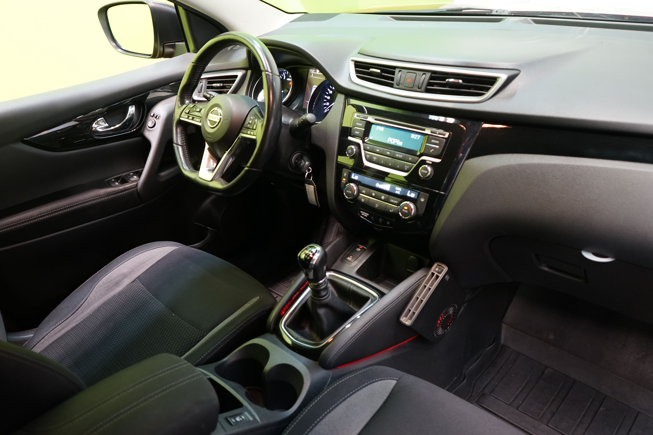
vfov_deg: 46.4
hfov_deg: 65.5
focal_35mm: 28
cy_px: 218
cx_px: 326
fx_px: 508
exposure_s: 1/30
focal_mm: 28
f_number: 3.5
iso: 1250
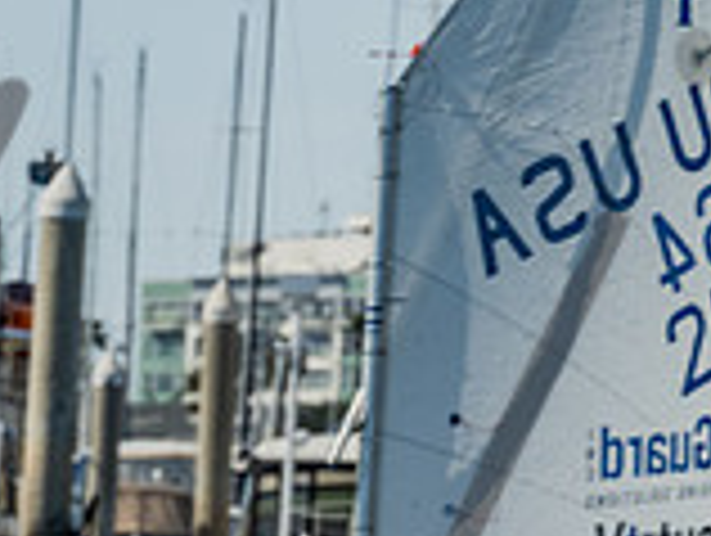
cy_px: 723
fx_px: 13433
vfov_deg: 2.3
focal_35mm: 653
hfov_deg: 3.0
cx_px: 670
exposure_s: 1/320
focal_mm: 185
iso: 250
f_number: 10
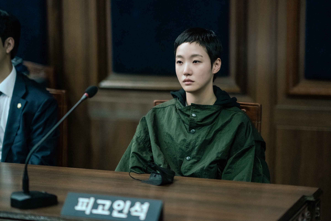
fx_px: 781
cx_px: 166
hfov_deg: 23.9
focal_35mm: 85
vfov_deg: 16.1
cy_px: 110
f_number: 1.4
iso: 5000
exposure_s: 1/640
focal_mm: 85
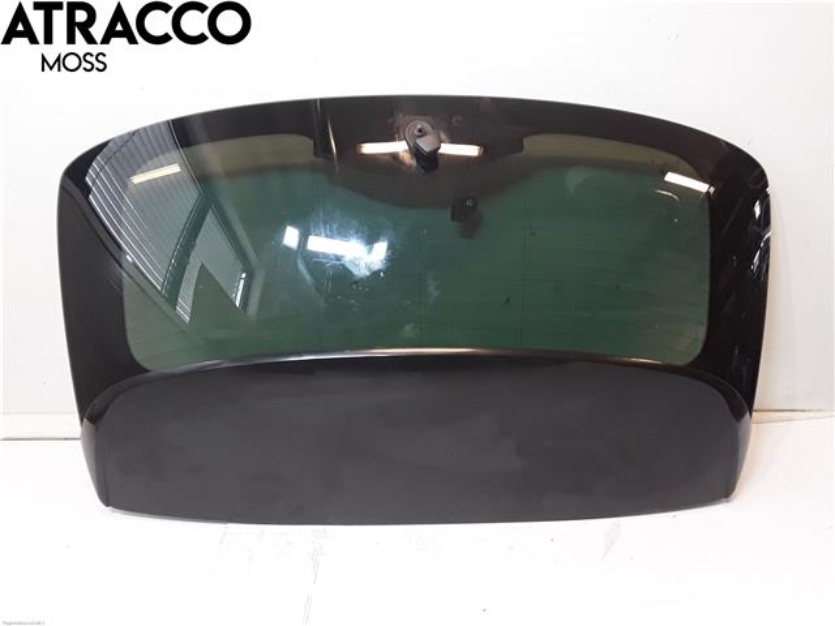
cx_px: 418
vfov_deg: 49.7
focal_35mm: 28
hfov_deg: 63.4
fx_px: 675
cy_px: 313
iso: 80
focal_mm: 2.91
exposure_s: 1/50
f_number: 1.9
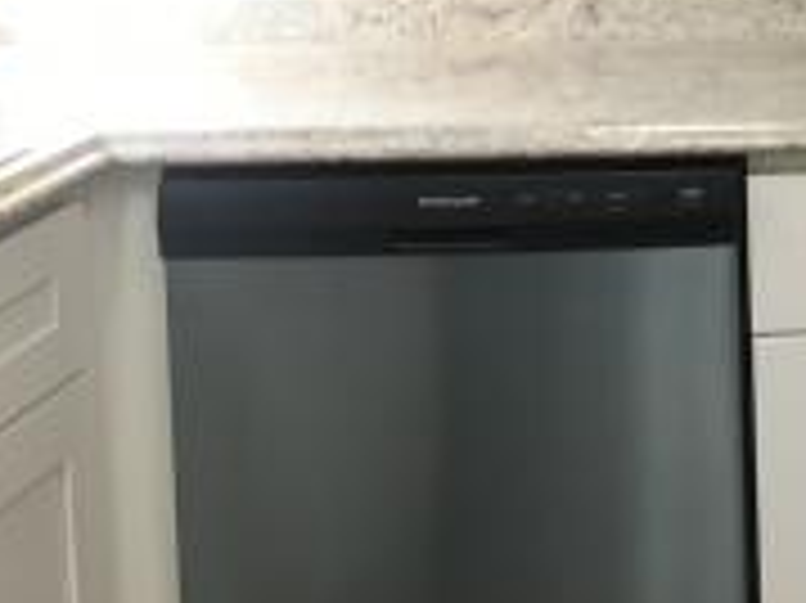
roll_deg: +0.1
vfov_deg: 14.3
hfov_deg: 16.8
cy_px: -140
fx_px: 2327
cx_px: 1391
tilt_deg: -4.9
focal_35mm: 100
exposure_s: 1/30
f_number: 1.8
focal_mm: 3.99
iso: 32
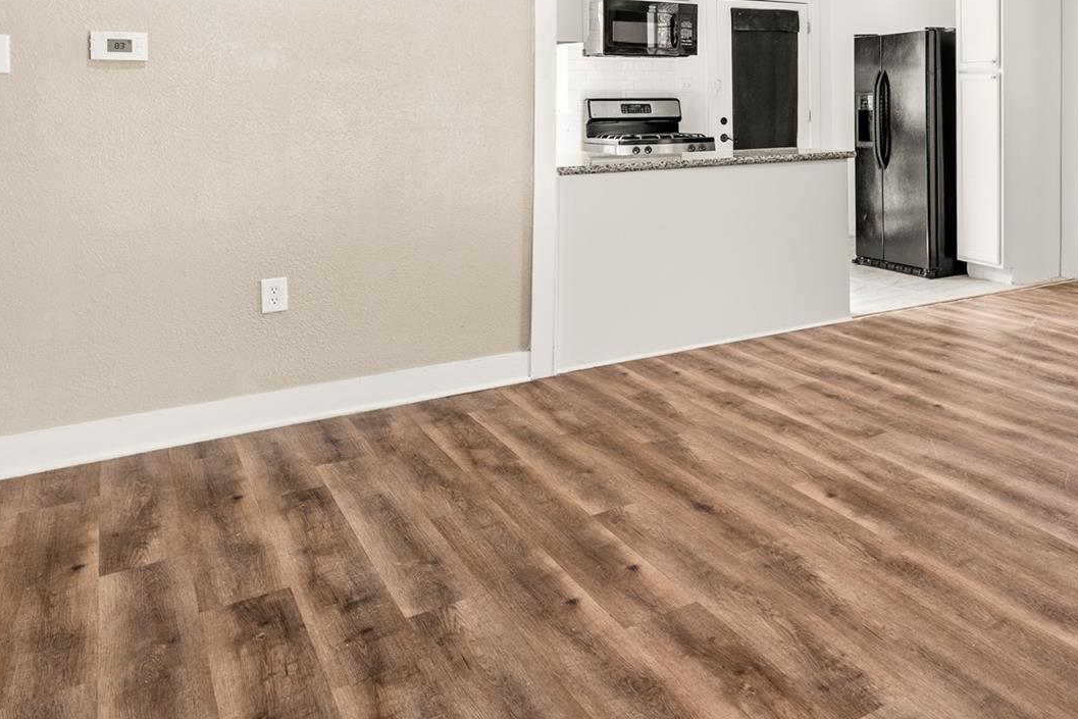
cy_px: 110
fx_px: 928
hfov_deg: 54.9
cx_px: 903
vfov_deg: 40.0
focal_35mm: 31
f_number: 9
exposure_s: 1
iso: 200
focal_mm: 16
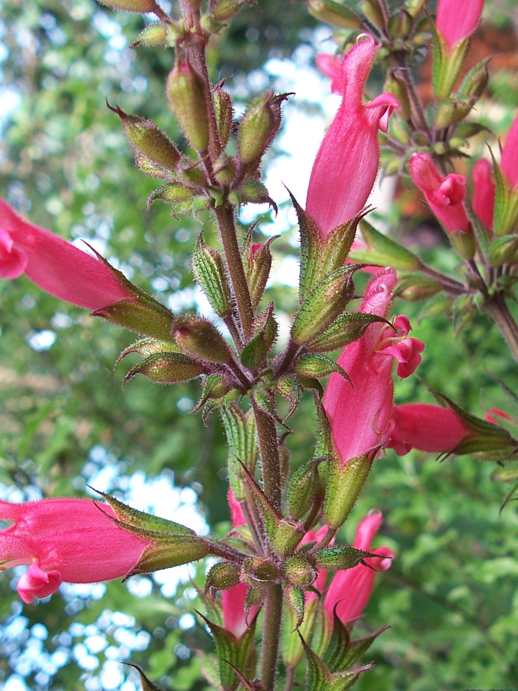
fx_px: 978
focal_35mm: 49
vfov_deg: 38.8
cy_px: 411
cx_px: 230
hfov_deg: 29.6
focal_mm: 6
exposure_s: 1/90
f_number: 2.8
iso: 80
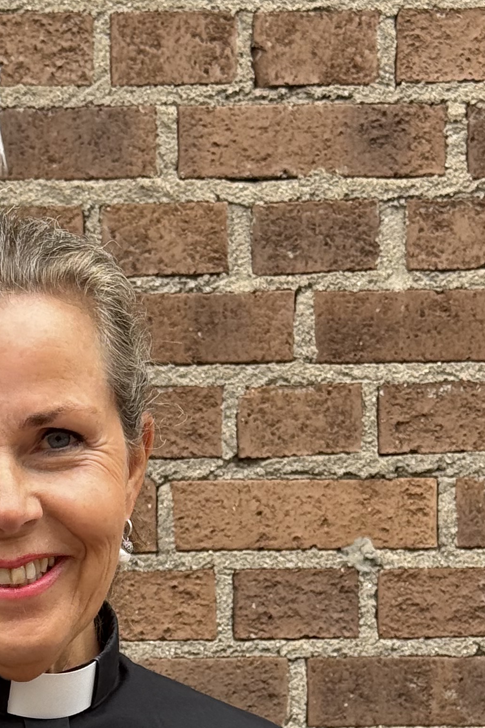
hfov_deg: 10.4
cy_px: 696
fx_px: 2648
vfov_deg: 15.4
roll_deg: +0.0
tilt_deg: -2.2
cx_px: 1
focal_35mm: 131
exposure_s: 1/186
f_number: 1.78
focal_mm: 6.76
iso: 64
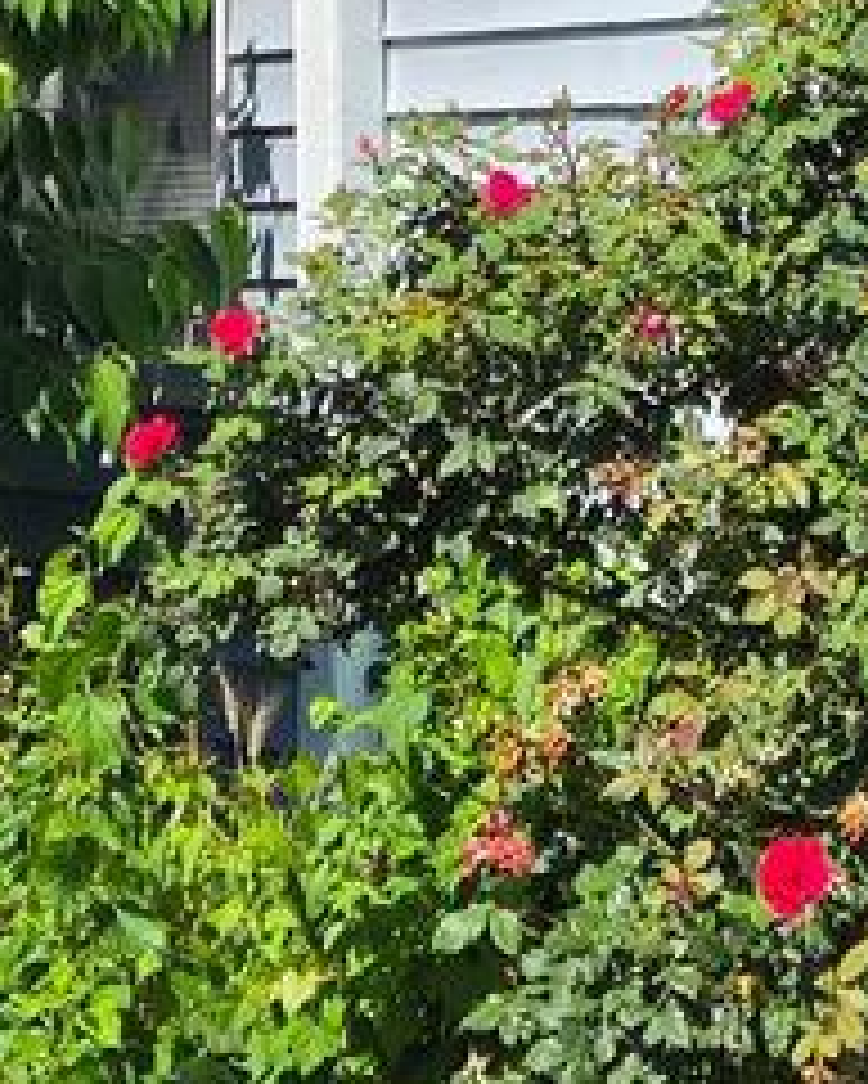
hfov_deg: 11.4
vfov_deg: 13.1
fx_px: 4300
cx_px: 859
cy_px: -832
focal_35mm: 134
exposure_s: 1/4256
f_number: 1.8
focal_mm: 5.4
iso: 80
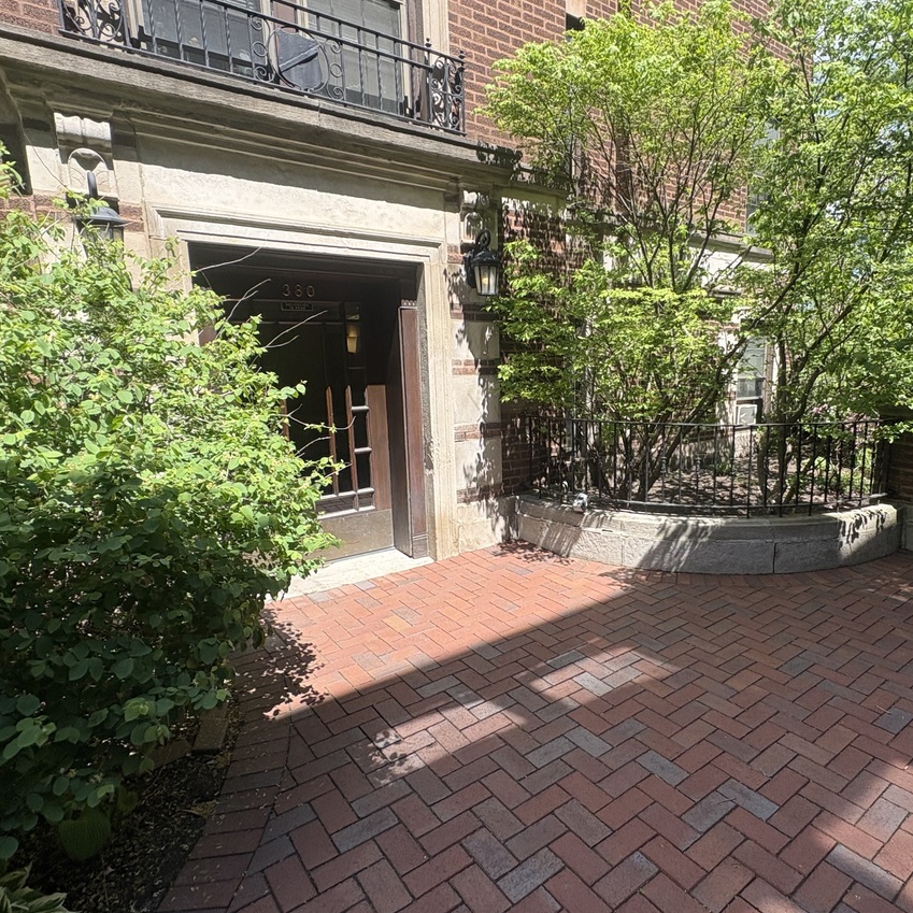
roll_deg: +1.6
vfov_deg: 72.1
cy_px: 465
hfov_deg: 70.9
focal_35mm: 21
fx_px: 627
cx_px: 575
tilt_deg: -8.3
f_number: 2.2
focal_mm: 2.22
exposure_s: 1/631
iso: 40
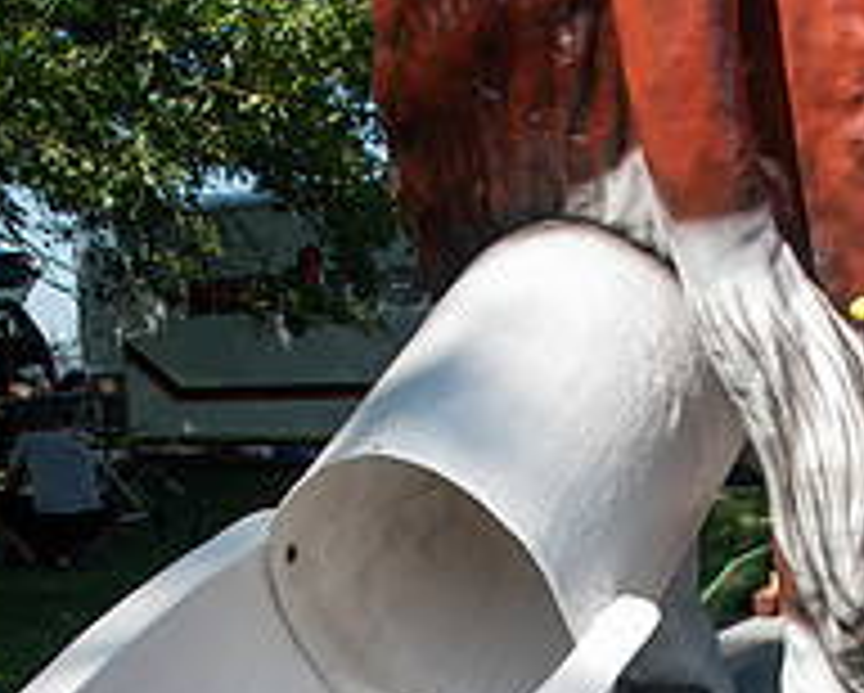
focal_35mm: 68
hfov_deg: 27.9
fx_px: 1741
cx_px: 446
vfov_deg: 21.2
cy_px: 794
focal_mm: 24
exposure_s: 1/250
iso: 200
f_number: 5.6
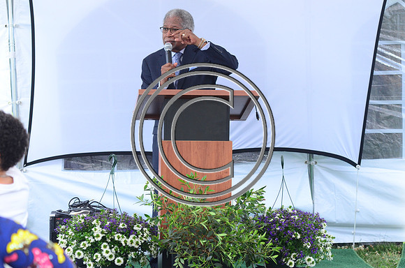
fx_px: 1263
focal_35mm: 112
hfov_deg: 18.2
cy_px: 134
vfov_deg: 12.1
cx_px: 202
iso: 800
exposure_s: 1/160
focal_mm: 75
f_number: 2.8
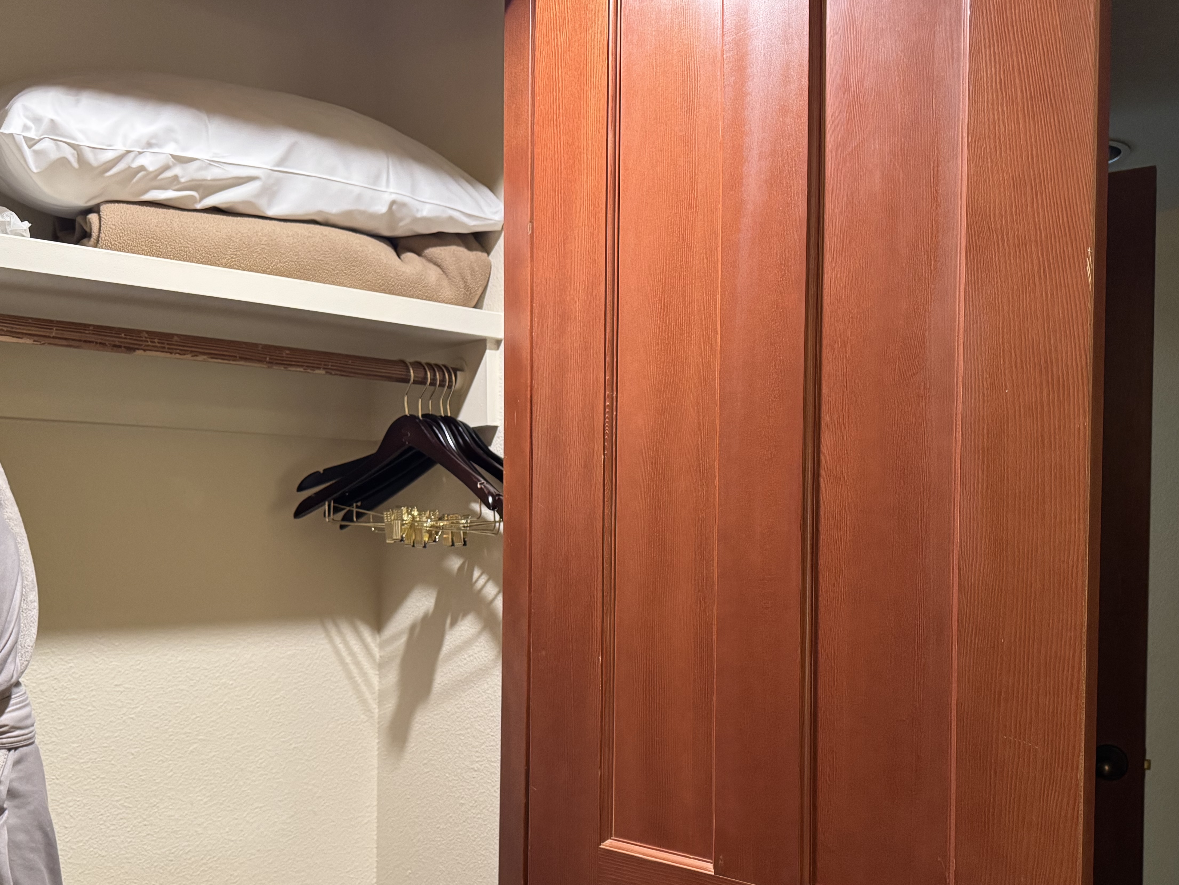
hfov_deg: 58.3
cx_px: 616
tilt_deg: -1.6
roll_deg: -0.1
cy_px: 550
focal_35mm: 31
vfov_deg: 45.1
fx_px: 1056
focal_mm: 6.76
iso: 640
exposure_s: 1/60
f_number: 1.78
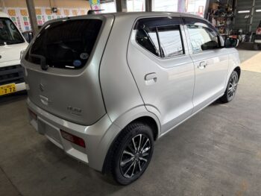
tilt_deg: -19.5
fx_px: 196
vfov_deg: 53.1
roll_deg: +3.6
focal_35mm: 26
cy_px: 98
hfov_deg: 67.3
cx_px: 130
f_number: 1.6
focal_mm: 5.96
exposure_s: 1/132
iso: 64
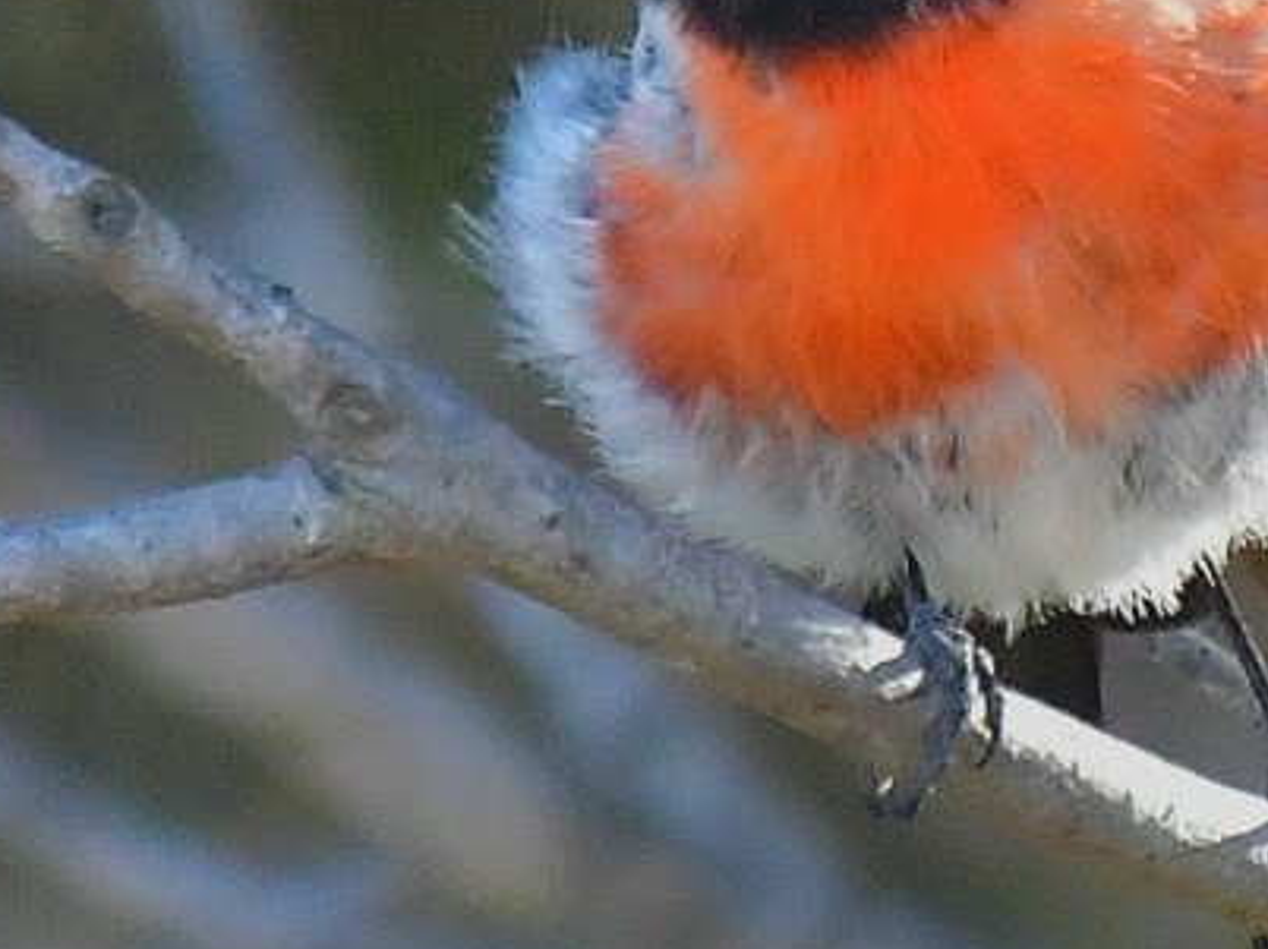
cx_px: 716
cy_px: 199
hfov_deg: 1.1
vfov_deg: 0.8
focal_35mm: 1838
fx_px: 67287
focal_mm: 500
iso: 4000
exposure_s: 1/1500
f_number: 5.6
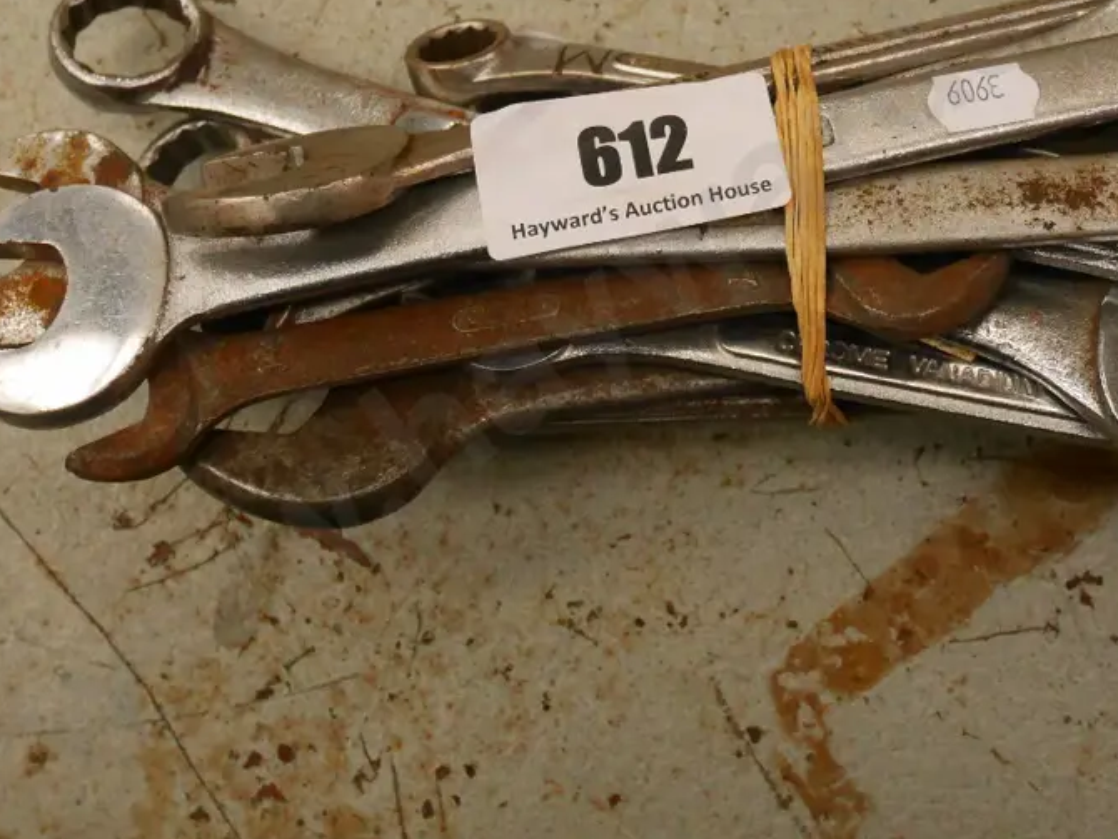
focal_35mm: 52
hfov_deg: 36.5
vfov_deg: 27.7
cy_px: 233
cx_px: 716
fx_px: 1680
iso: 3200
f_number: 4.1
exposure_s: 1/400
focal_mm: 17
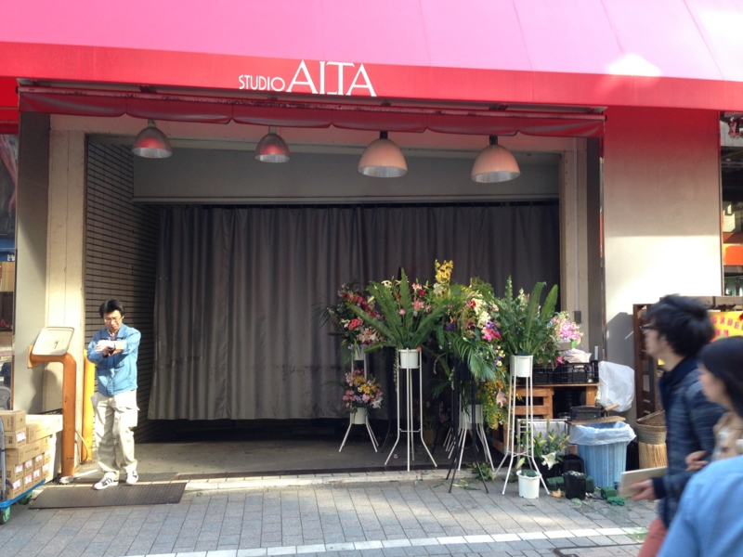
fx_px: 708
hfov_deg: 55.4
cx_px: 372
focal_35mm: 33
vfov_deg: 42.9
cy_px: 278
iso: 50
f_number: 2.4
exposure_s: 1/60
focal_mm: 4.13
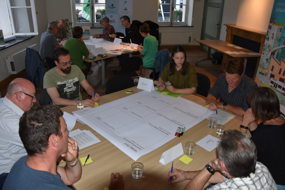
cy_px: 92
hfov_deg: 65.5
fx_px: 222
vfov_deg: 46.4
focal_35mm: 28
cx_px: 146
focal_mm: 18
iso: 250
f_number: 3.5
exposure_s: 1/60
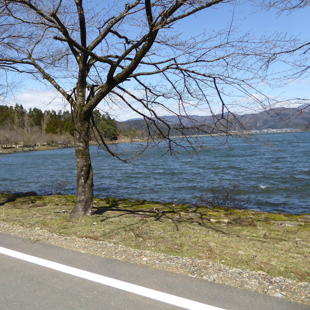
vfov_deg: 52.5
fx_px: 314
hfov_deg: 51.3
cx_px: 96
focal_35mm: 31
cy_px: 148
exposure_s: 1/800
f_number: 3.3
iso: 100
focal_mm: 4.3
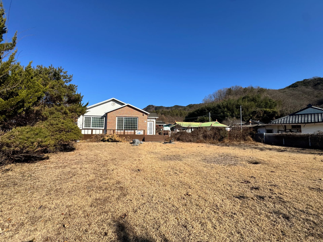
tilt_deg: +5.7
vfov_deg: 85.7
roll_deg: -0.3
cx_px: 162
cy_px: 121
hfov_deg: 102.1
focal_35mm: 14
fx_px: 131
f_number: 2.2
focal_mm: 2.22
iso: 50
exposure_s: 1/2208
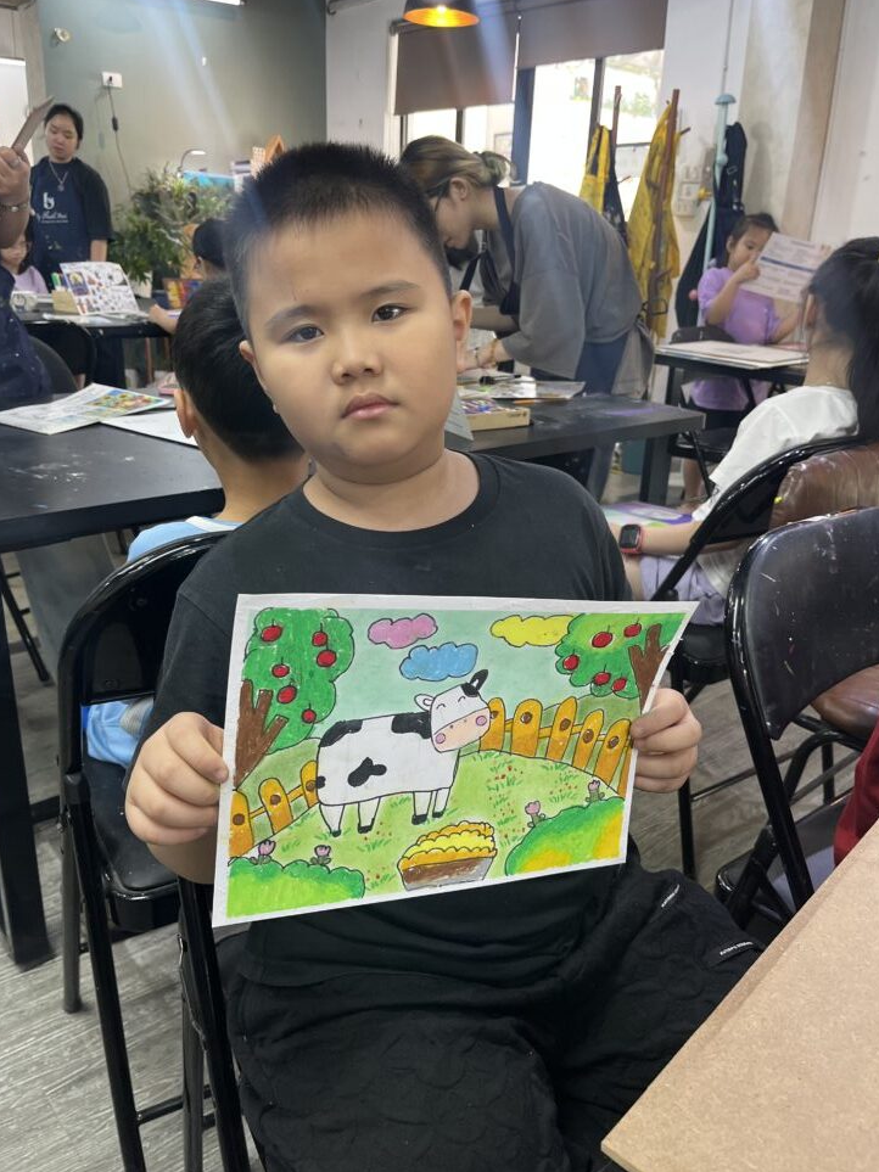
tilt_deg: -21.6
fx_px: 914
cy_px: 596
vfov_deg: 65.3
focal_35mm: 27
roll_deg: -1.2
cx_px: 446
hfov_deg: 51.3
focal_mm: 5.1
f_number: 1.6
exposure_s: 1/100
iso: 100
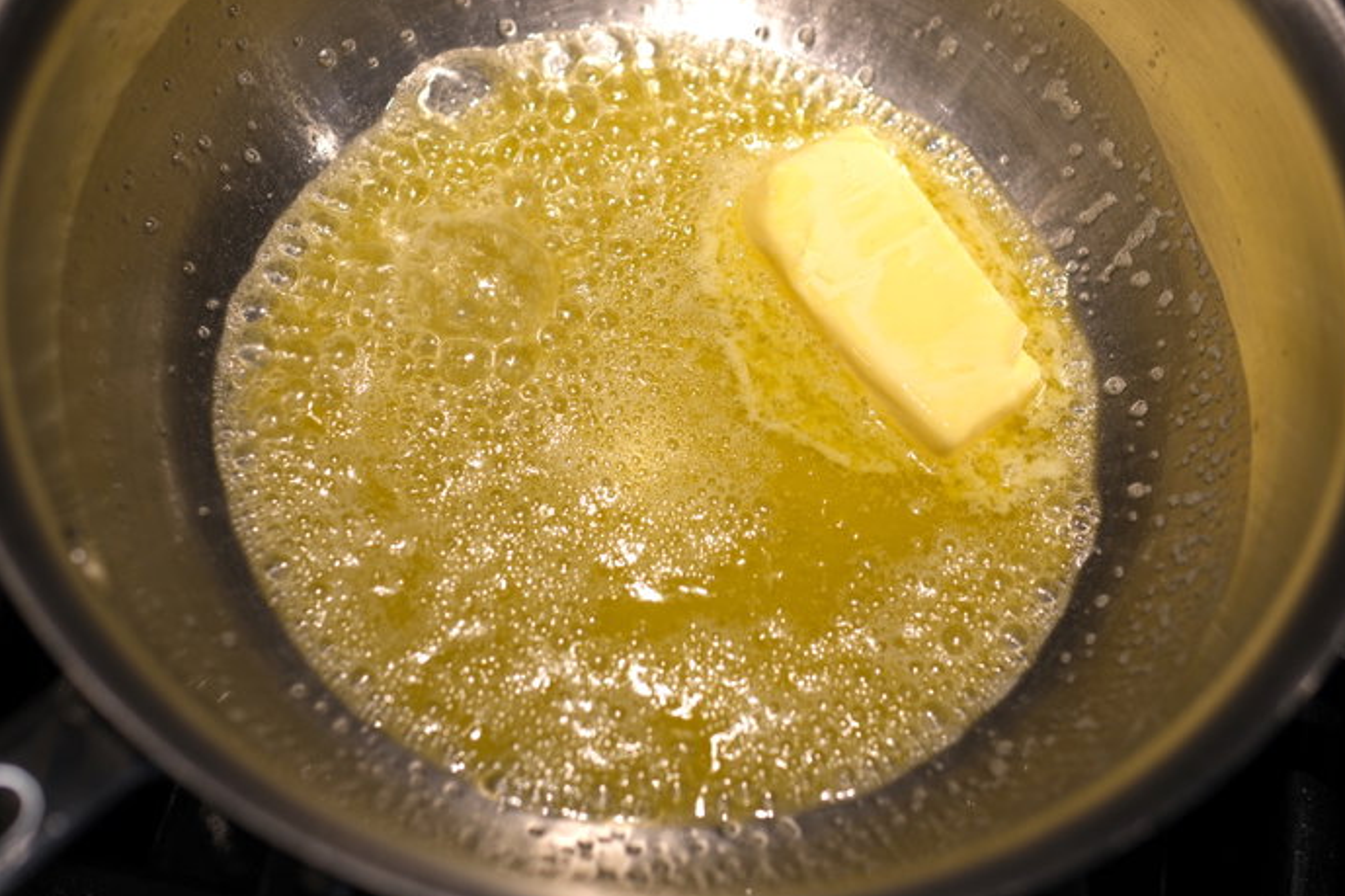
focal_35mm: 49
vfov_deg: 27.5
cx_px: 634
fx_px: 1830
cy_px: 429
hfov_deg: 40.3
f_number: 2.8
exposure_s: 1/70
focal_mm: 30
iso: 125
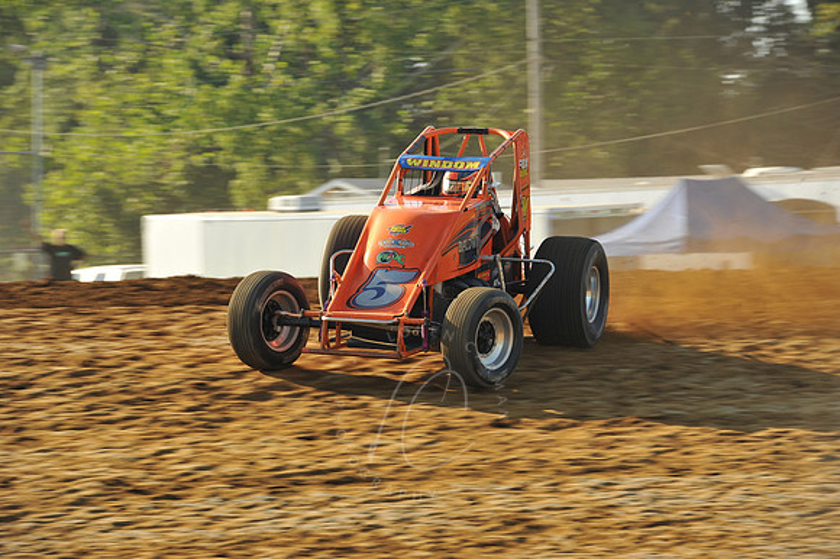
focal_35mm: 200
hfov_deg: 10.3
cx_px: 420
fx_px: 4664
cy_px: 280
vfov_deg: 6.9
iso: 400
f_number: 9
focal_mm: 200
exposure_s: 1/320
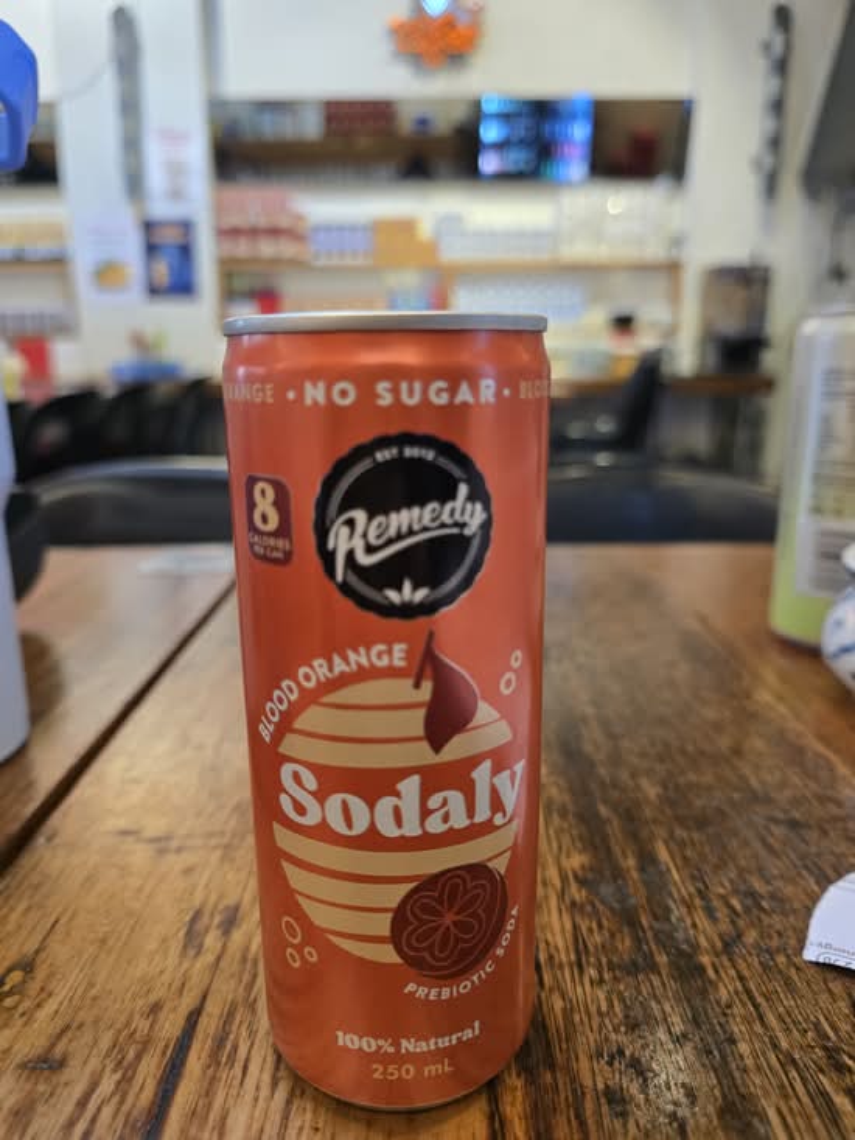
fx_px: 757
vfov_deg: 73.9
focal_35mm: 23
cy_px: 570
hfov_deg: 58.9
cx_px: 428
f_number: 1.7
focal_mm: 6.3
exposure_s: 1/100
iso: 800
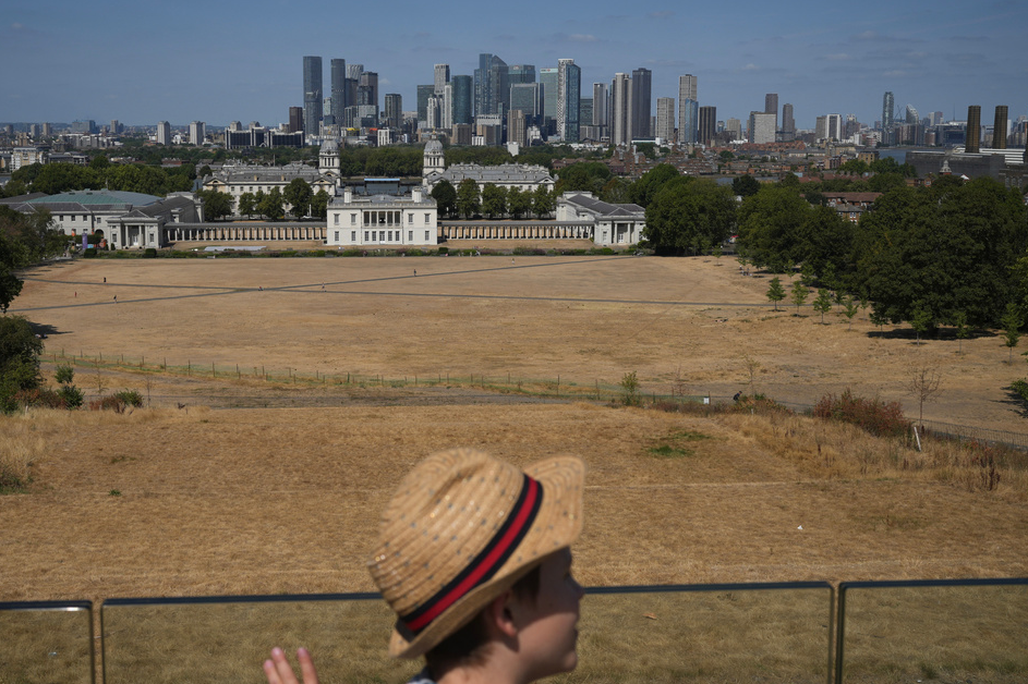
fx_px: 1085
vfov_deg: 35.0
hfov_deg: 50.7
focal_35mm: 38
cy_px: 317
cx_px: 484
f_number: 8
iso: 125
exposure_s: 1/1600
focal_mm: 35
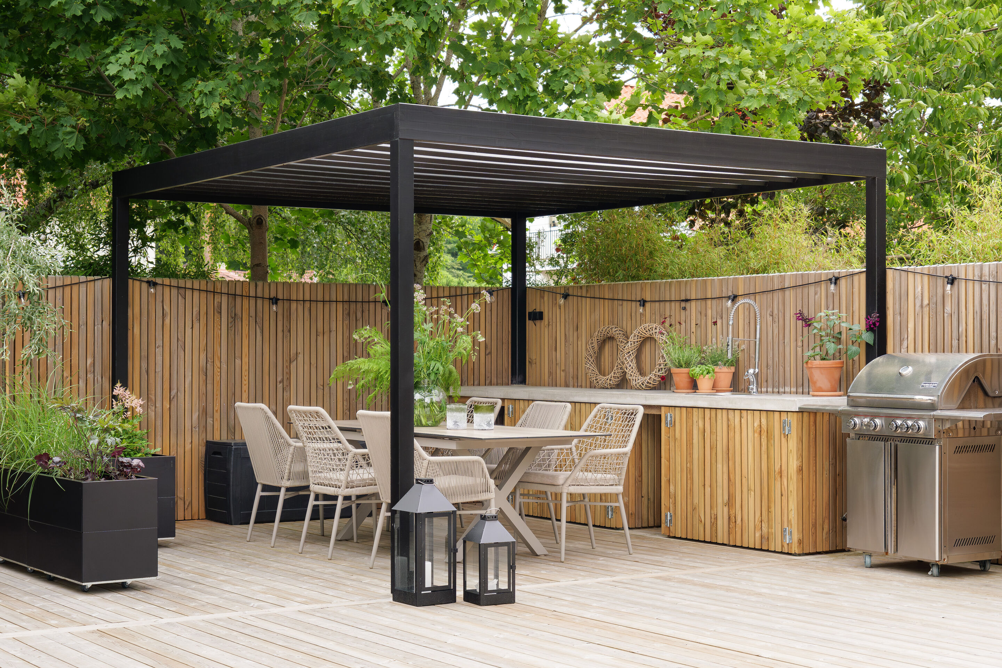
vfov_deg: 22.6
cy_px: 334
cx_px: 501
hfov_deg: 33.4
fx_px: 1670
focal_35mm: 60
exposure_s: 1/250
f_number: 5.6
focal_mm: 60
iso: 800
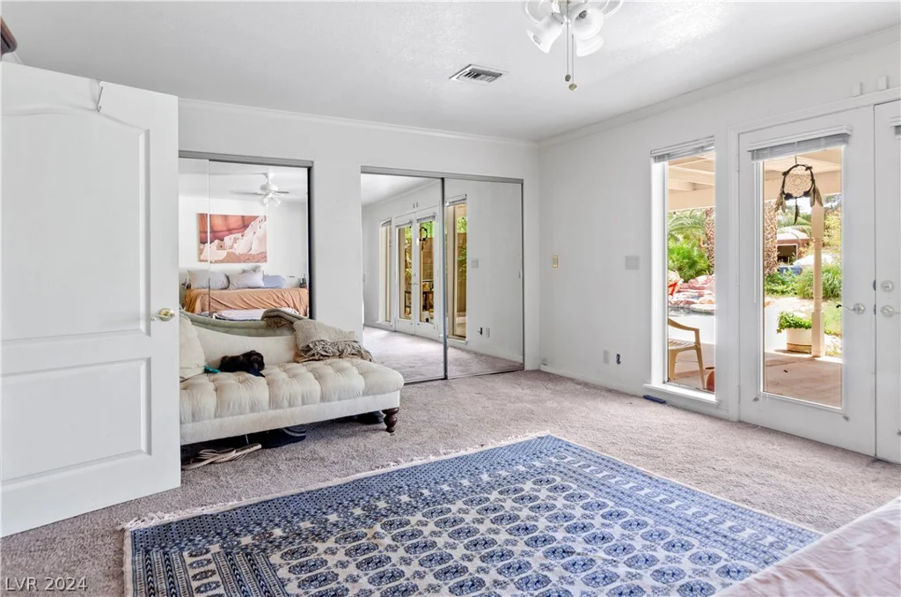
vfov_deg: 59.3
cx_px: 450
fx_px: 524
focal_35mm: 21
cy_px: 298
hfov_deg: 81.3
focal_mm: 14
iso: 100
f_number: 8
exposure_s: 1
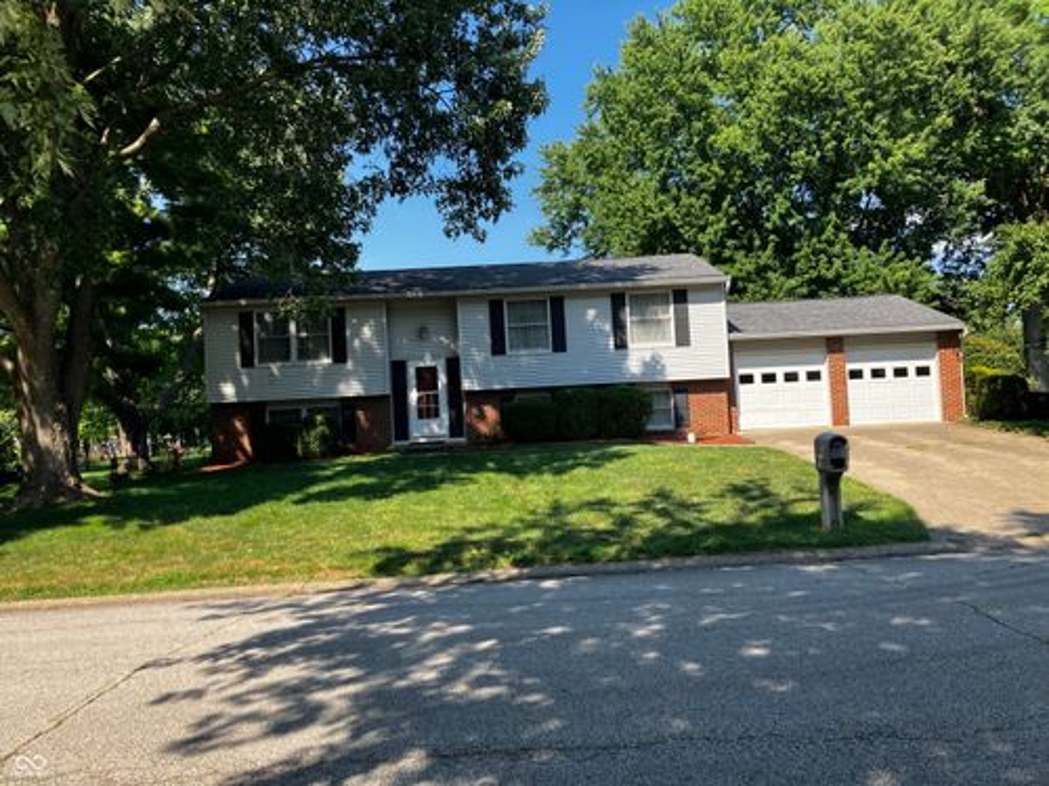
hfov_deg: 63.4
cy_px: 393
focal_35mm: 28
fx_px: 849
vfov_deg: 49.7
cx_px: 524
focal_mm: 3.99
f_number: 1.8
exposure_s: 1/685
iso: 32
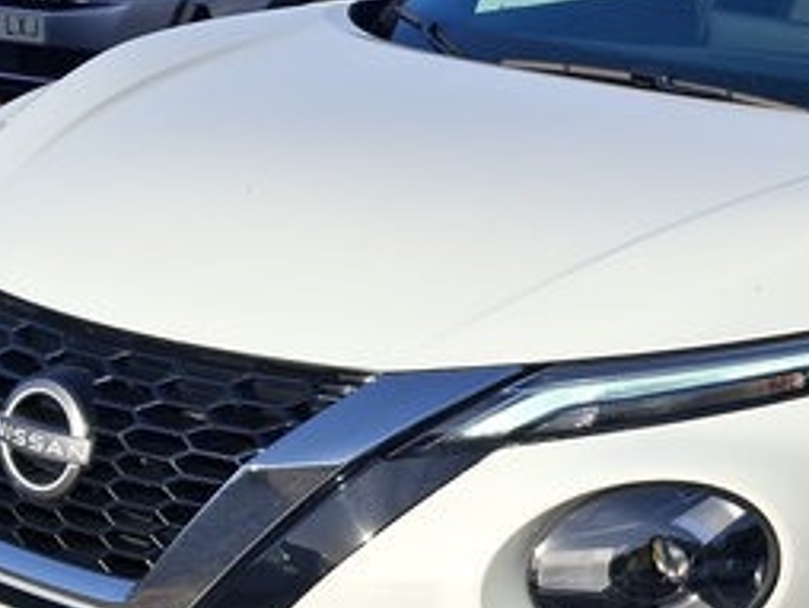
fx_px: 1988
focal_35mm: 85
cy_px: 360
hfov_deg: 22.3
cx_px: 777
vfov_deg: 17.4
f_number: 1.8
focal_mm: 4
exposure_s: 1/628
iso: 20
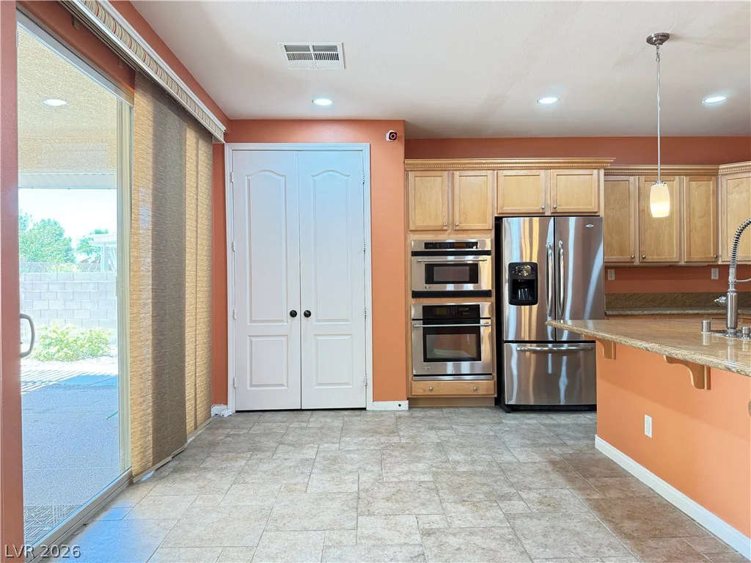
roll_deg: +0.2
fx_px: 521
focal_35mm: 24
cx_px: 376
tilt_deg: +0.2
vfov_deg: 56.8
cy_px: 282
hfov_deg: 71.6
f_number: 1.78
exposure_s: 1/60
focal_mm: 6.76
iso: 250
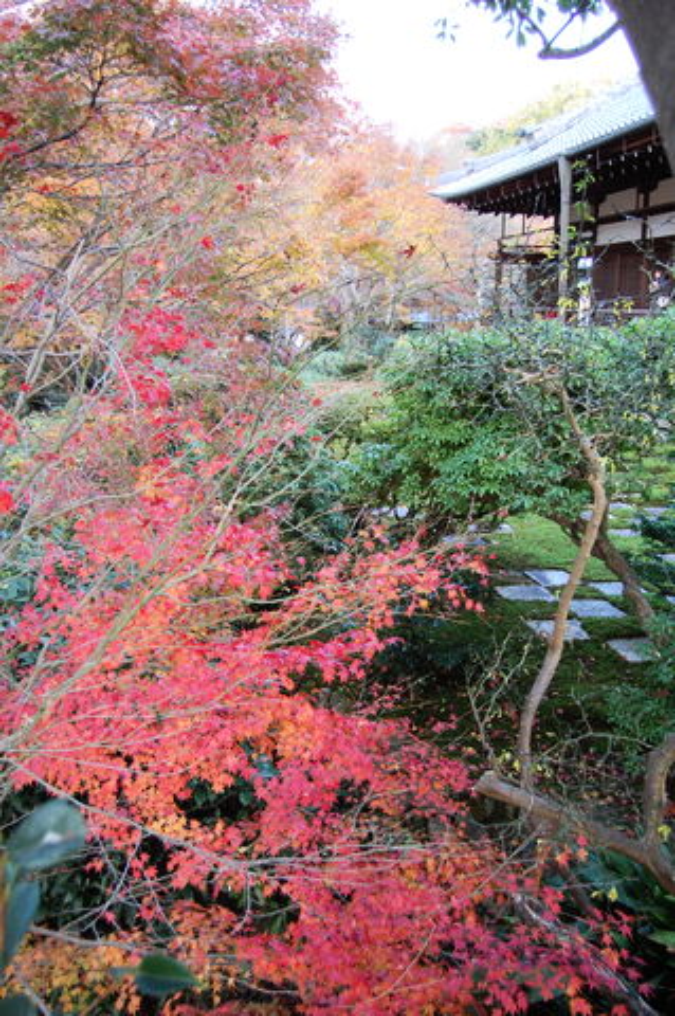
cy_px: 508
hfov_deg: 39.9
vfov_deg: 57.3
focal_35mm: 33
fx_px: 930
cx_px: 338
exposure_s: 1/50
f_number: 3.8
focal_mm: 22
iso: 400
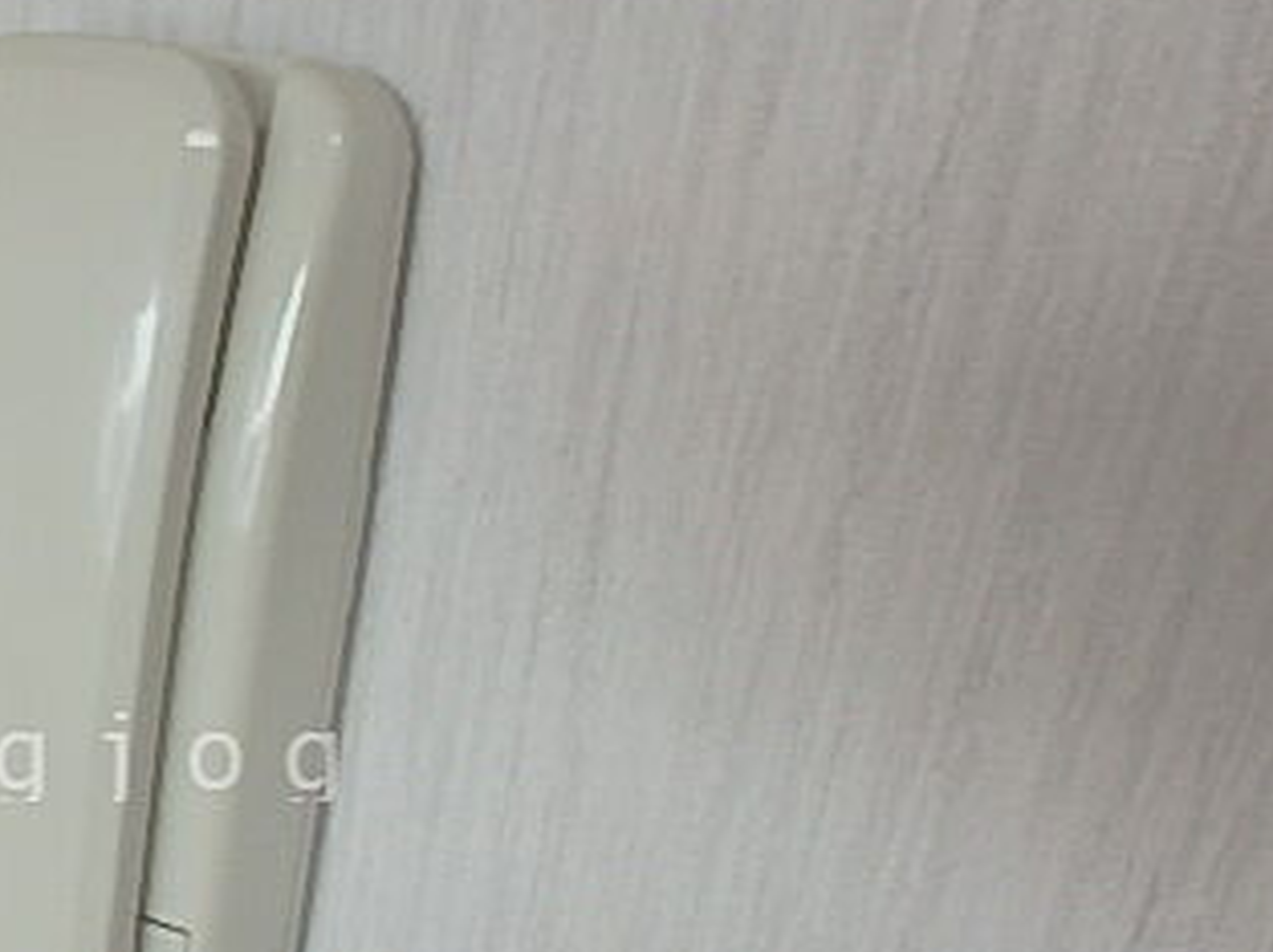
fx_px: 1580
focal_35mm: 43
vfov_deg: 32.7
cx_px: 81
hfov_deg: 40.0
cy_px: 753
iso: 160
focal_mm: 3.7
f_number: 3.5
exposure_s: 1/60
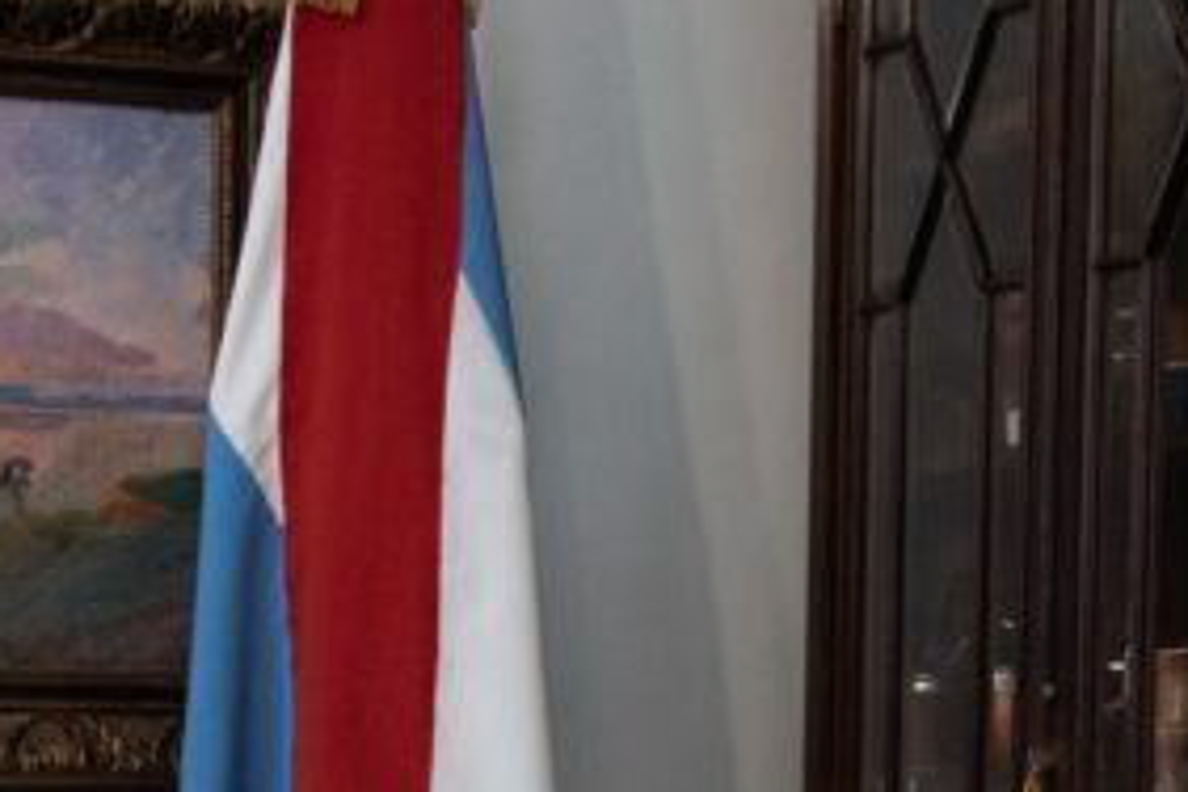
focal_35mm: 136
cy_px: 1310
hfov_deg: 15.1
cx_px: 704
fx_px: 4488
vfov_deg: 9.7
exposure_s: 1/250
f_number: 4
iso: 1250
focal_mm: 40
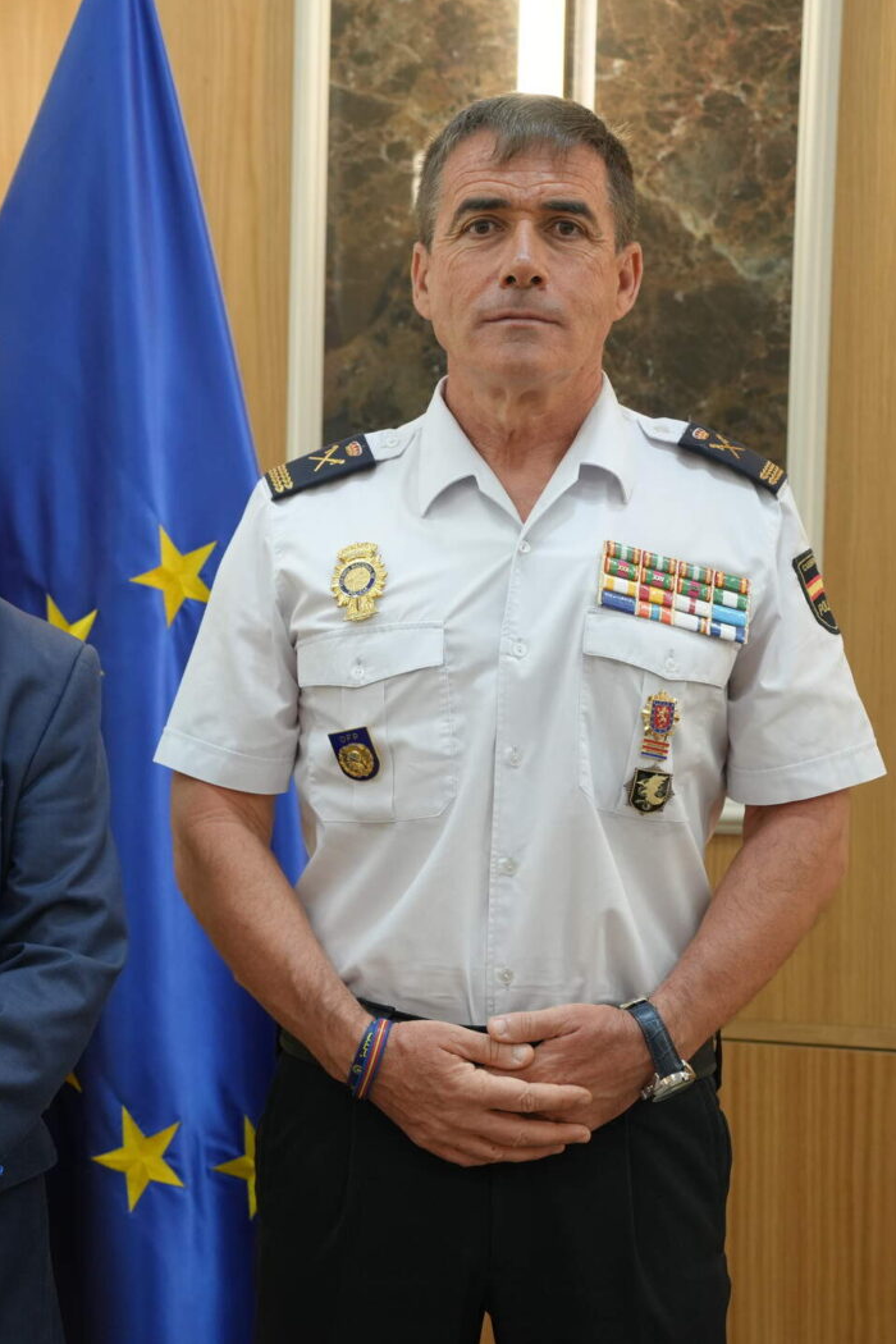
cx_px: 156
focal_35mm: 103
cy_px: 676
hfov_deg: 13.2
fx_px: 3845
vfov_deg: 19.8
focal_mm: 68
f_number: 4.5
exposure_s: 1/160
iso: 1250
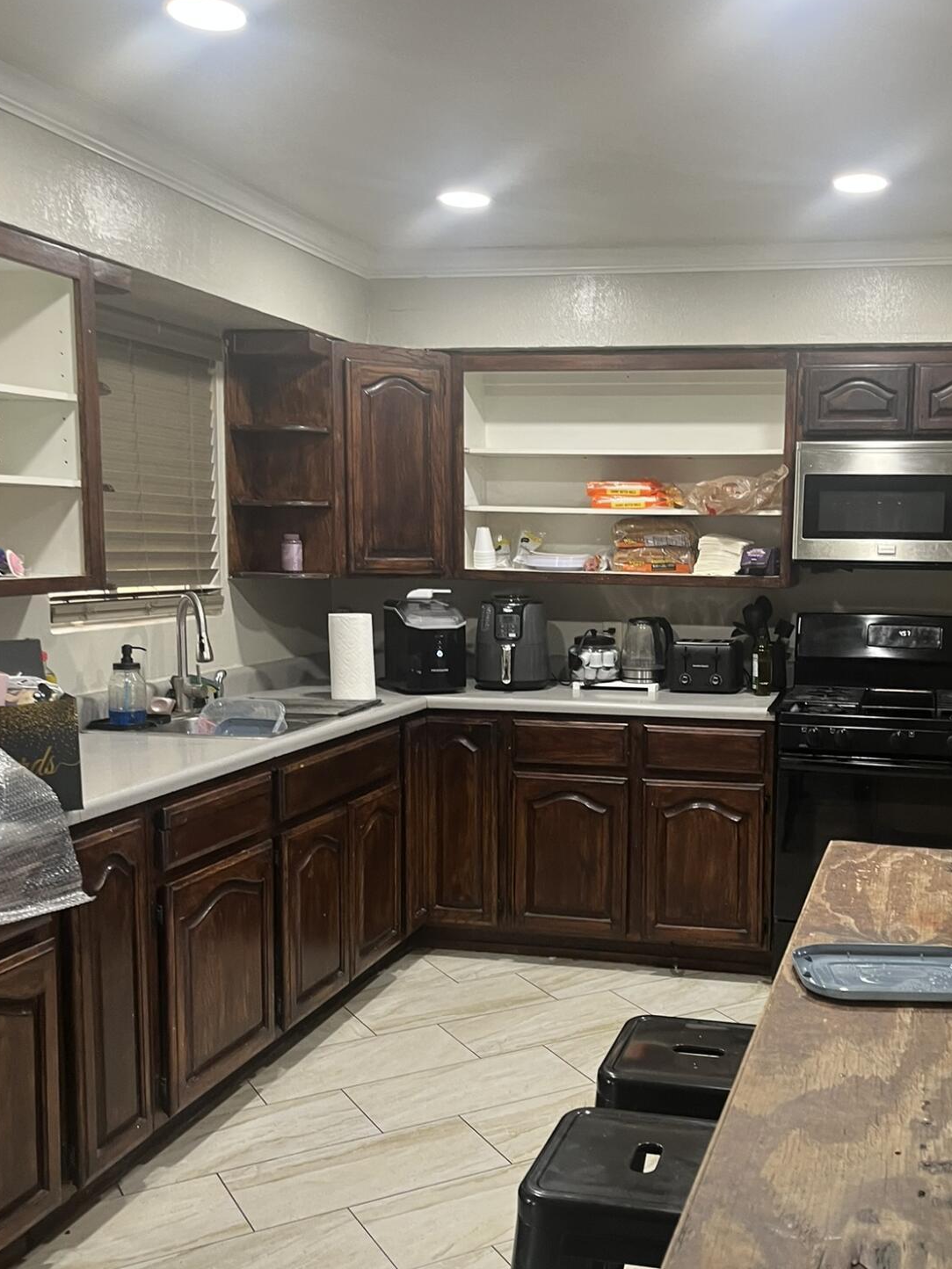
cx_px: 621
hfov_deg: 39.3
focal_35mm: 36
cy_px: 685
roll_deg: -3.2
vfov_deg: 51.3
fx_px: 1320
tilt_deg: -10.0
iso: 125
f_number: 1.6
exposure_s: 1/60
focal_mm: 5.1
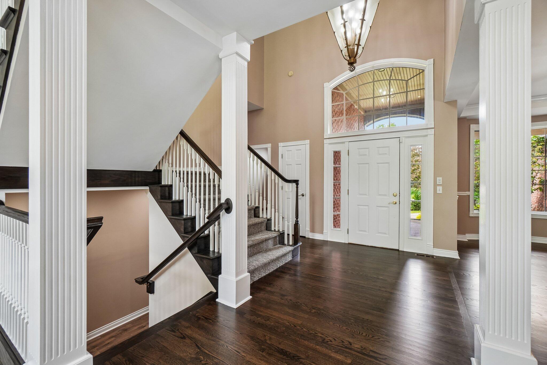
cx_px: 274
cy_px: 182
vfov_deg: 77.3
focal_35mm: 15
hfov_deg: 100.4
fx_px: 228
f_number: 8
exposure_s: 1/15
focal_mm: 10
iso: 400
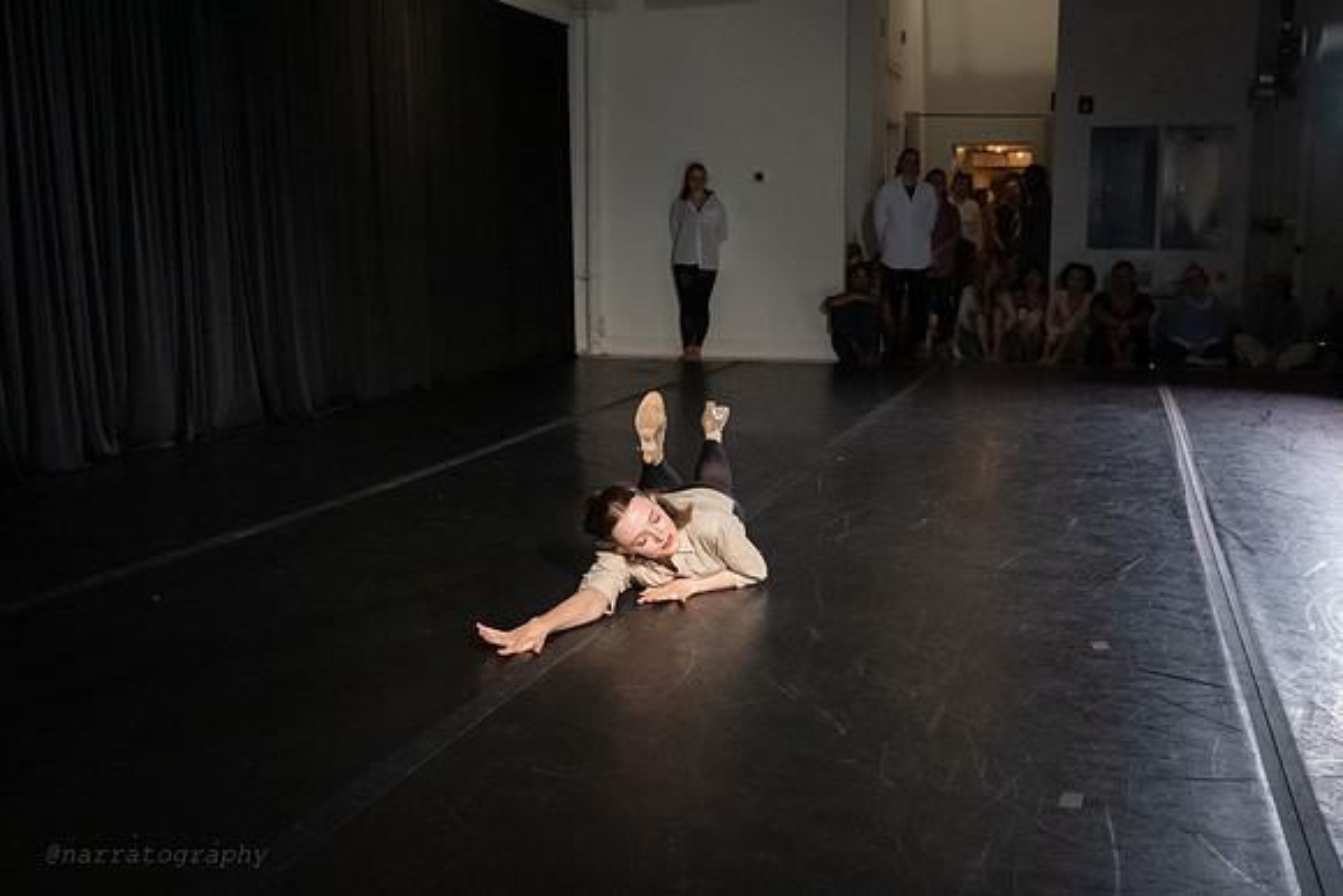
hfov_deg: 48.1
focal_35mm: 40
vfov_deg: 33.2
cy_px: 479
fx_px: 1503
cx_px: 689
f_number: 4.5
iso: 6400
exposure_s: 1/400
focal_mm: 28
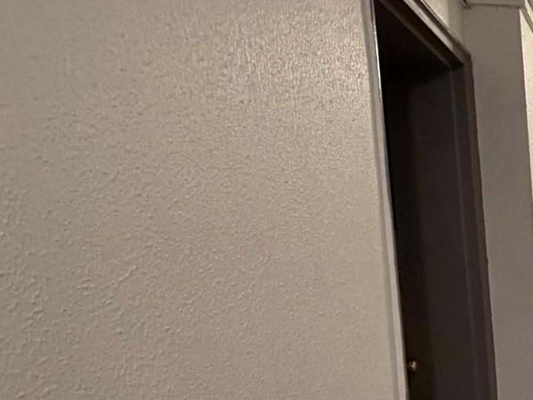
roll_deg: +3.4
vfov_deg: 33.8
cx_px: 695
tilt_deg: -3.4
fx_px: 647
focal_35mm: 42
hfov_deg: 33.0
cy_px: 287
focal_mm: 2.22
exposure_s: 1/60
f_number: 2.2
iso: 800
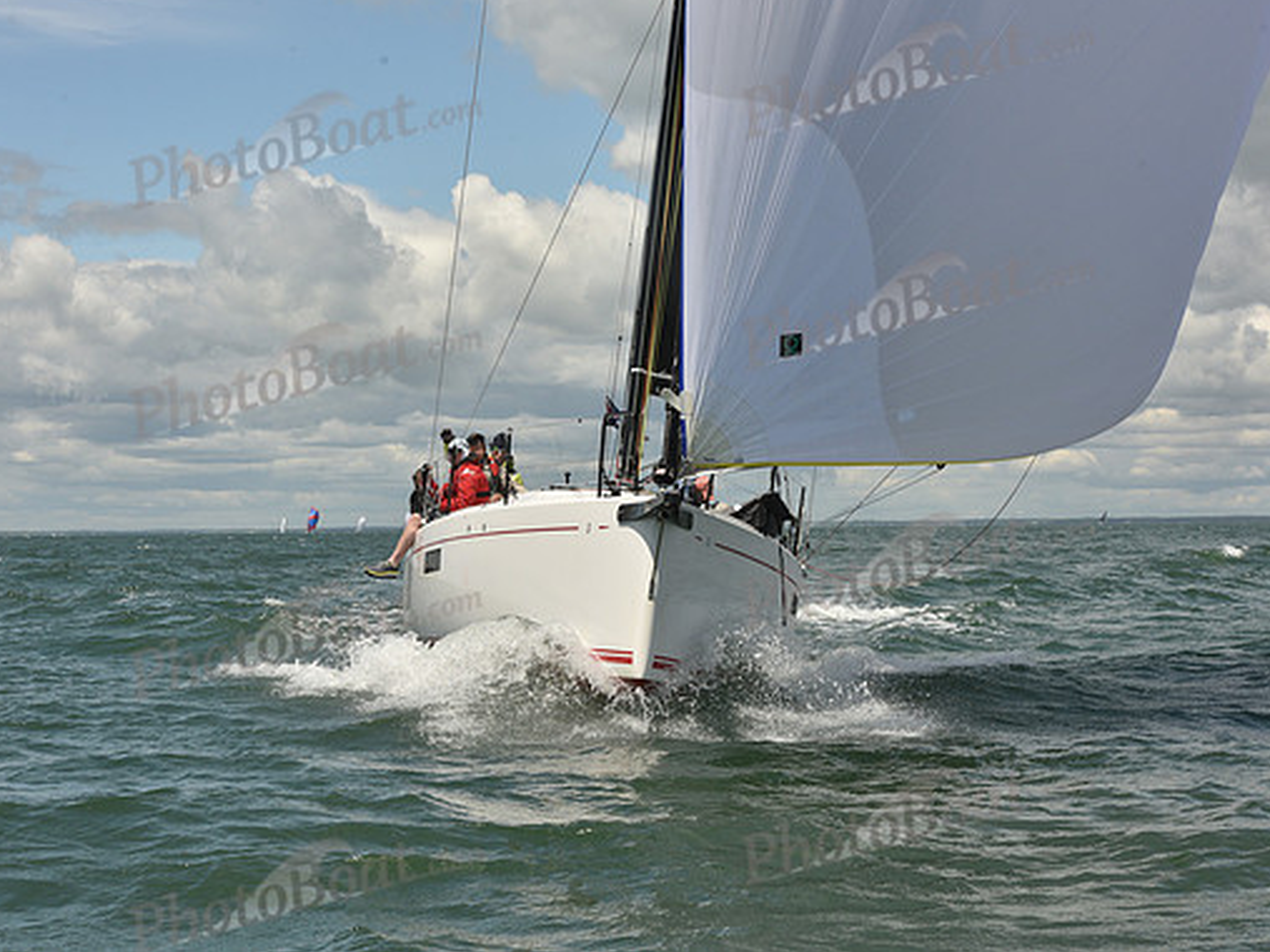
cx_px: 614
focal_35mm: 77
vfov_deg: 19.1
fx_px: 2824
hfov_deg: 25.3
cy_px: 470
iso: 320
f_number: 13
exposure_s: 1/800
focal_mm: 70
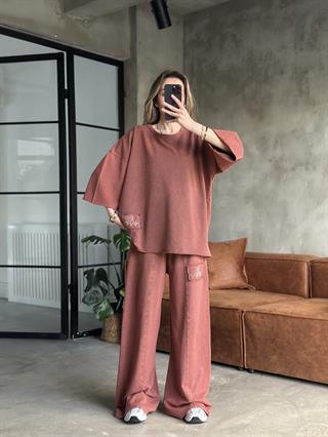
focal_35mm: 48
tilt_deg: -23.5
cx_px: 164
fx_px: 606
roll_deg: +0.0
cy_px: 218
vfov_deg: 39.6
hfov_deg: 30.3
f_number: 1.78
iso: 320
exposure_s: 1/60
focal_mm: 6.86
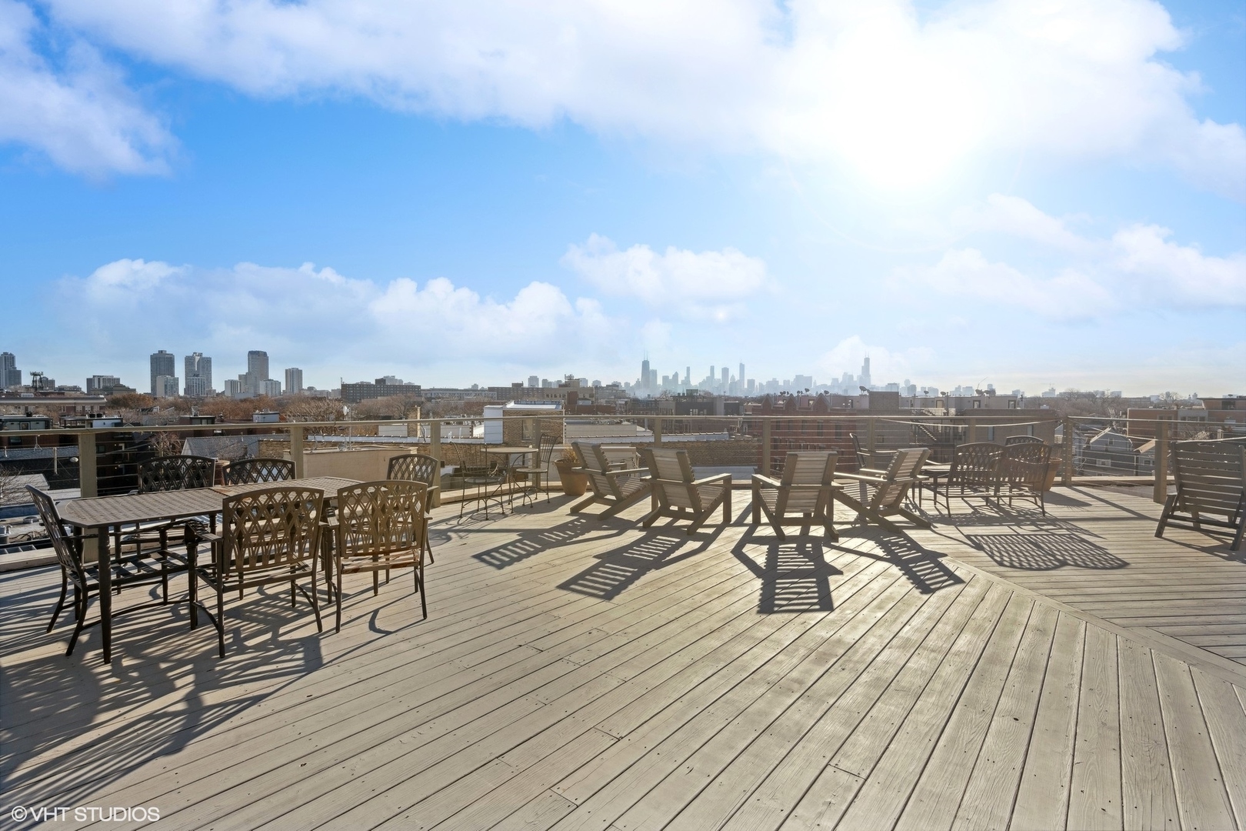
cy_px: 416
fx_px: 588
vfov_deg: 70.4
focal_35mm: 17
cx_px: 623
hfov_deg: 93.3
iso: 200
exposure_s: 1/320
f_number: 11
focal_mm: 17
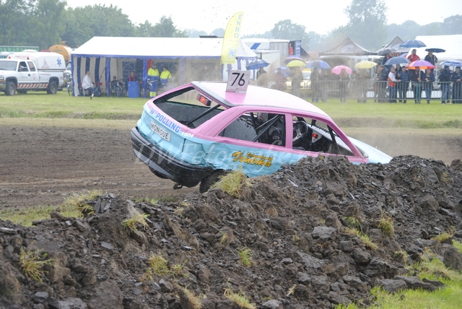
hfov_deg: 18.9
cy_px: 154
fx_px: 1387
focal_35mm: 108
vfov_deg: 12.7
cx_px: 231
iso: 720
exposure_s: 1/500
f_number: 5.3
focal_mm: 72
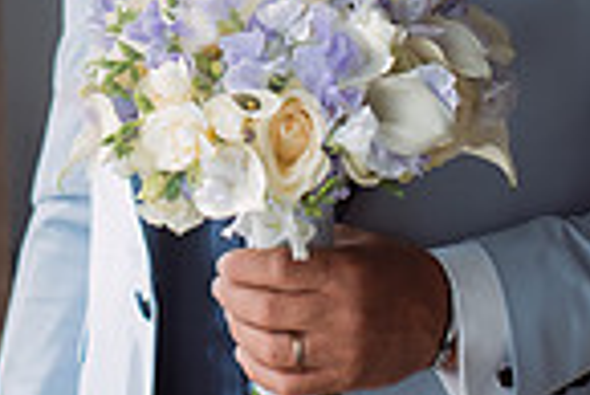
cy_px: -88
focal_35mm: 140
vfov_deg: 9.7
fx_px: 2297
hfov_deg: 14.5
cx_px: 81
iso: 100
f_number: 2.8
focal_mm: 35
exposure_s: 1/250
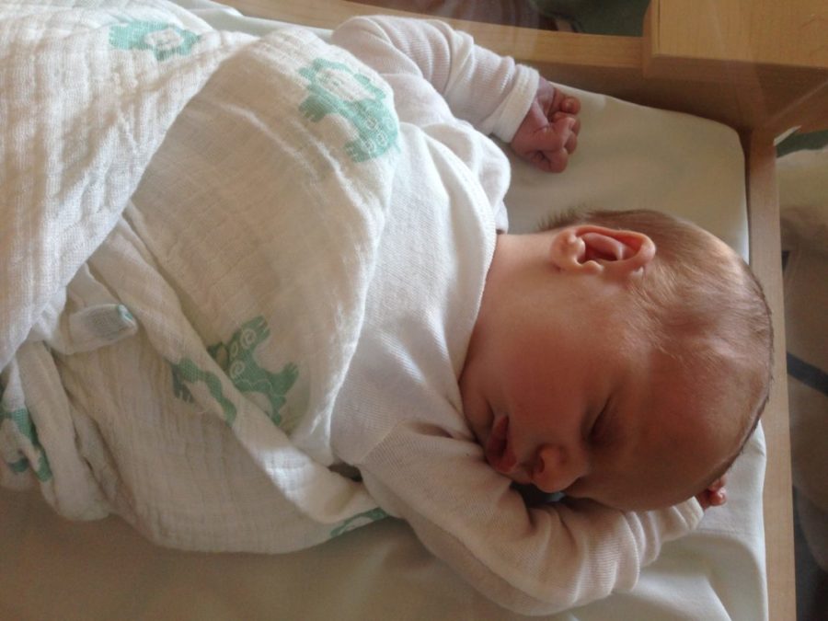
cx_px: 414
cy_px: 310
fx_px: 789
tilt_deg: -69.2
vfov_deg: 42.9
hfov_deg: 55.4
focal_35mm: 33
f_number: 2.4
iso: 80
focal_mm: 4.12
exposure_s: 1/20
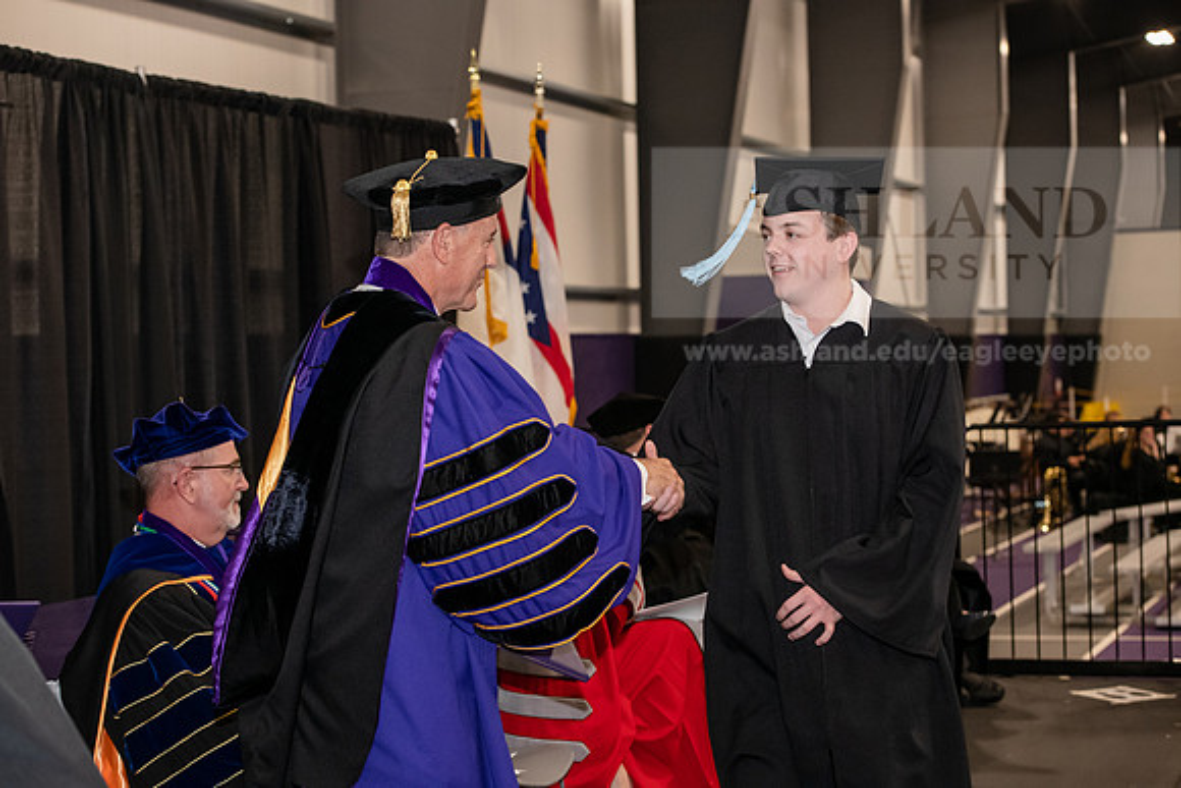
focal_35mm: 70
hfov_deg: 28.8
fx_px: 2297
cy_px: 394
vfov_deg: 19.5
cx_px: 590
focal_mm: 70
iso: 2500
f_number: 5
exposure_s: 1/200
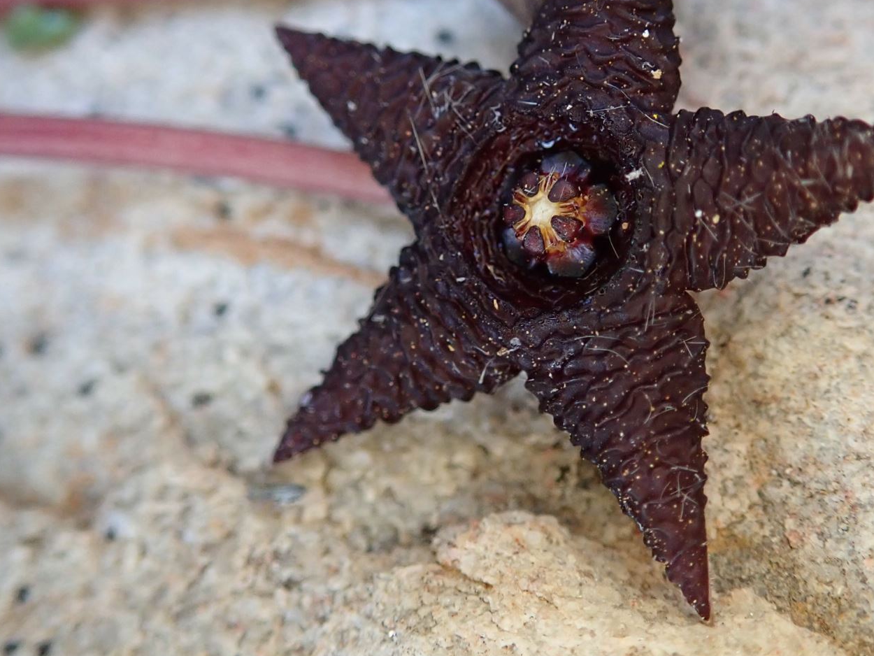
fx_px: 1212
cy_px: 224
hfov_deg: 39.3
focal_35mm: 48
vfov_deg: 30.1
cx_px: 558
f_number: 2.3
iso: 500
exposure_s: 1/125
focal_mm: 5.5
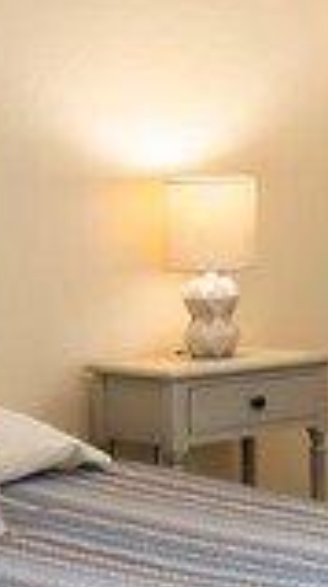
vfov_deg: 17.5
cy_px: 140
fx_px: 1893
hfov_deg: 9.0
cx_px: 767
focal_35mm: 122
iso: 400
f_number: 8
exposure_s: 1/100
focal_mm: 17
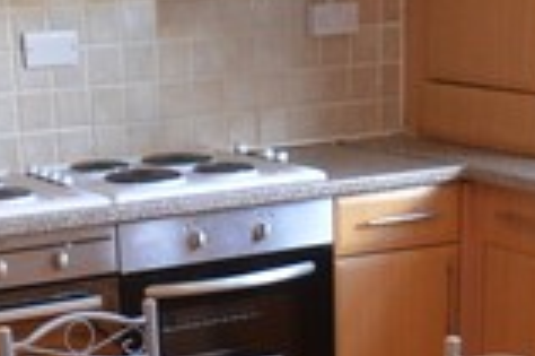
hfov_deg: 21.0
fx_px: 1440
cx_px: 251
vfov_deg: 13.3
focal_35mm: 97
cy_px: 536
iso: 1000
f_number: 4.5
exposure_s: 1/60
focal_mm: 10
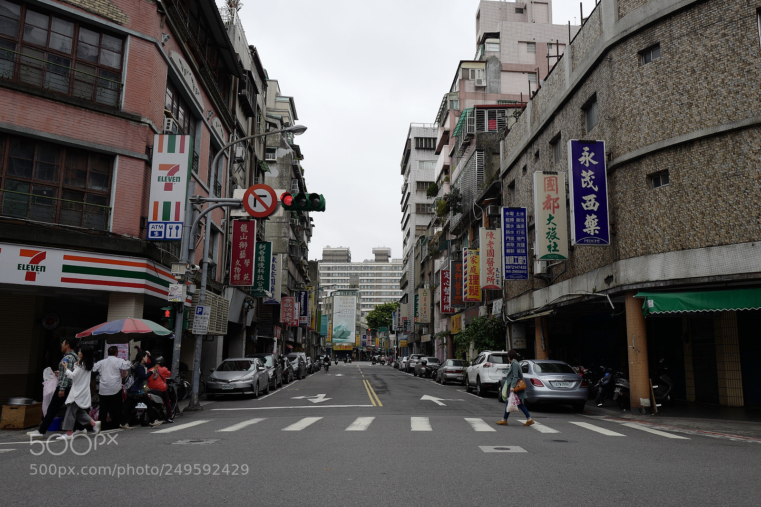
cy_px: 254
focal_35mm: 28
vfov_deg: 46.4
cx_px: 380
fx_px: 592
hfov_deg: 65.5
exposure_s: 1/800
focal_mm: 28
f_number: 2.8
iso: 100
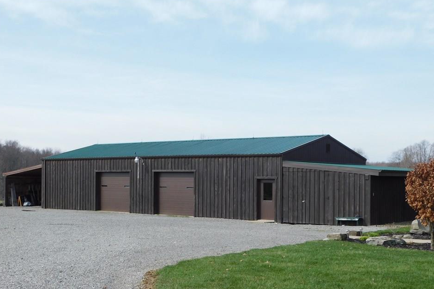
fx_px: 615
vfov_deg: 26.4
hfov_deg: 38.9
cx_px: 222
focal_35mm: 51
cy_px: 173
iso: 125
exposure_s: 1/800
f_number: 3.7
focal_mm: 8
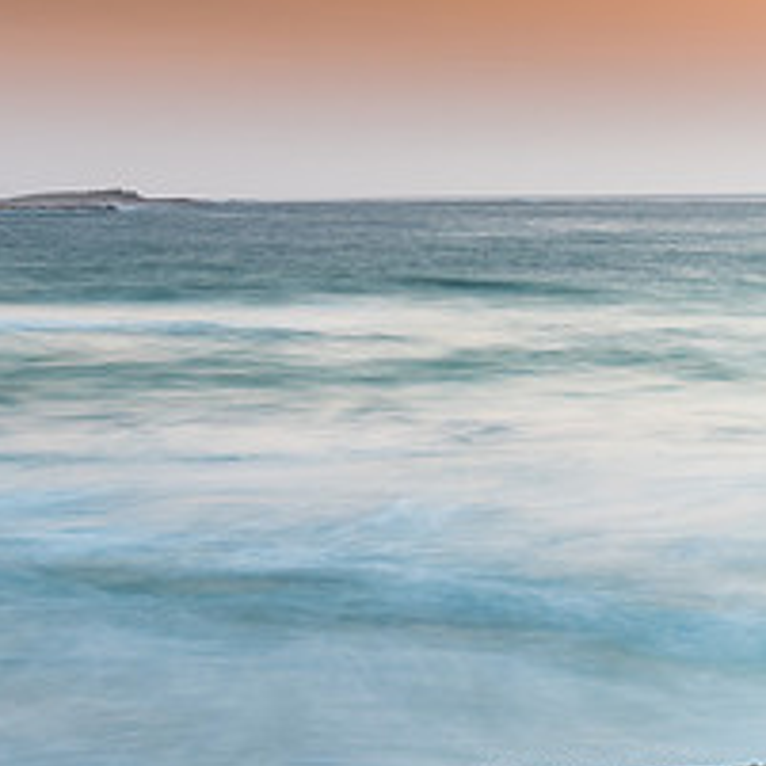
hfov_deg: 15.3
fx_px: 2679
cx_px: -312
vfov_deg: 16.3
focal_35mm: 107
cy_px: 417
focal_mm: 28
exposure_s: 4
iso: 50
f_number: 8
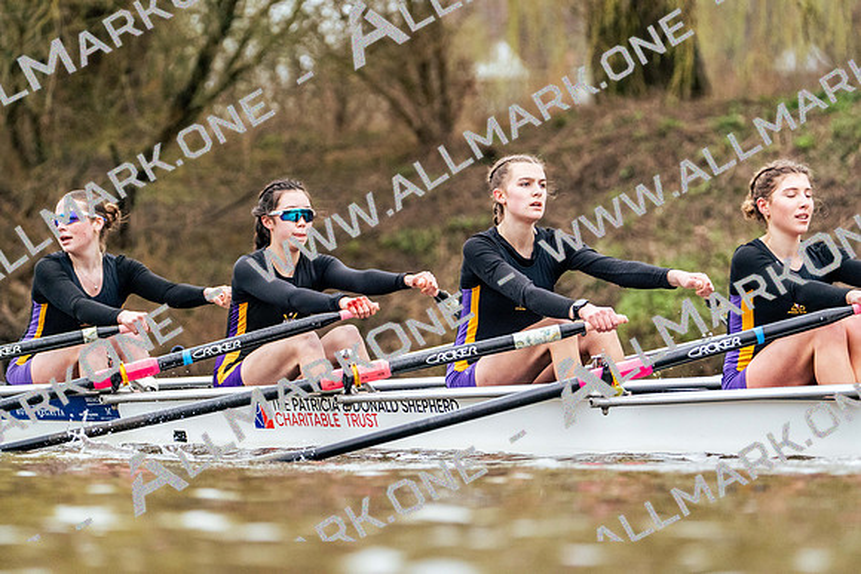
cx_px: 430
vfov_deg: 4.5
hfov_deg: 6.8
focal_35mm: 303
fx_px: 7248
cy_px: 287
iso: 6400
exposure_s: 1/2000
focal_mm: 303
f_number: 6.3
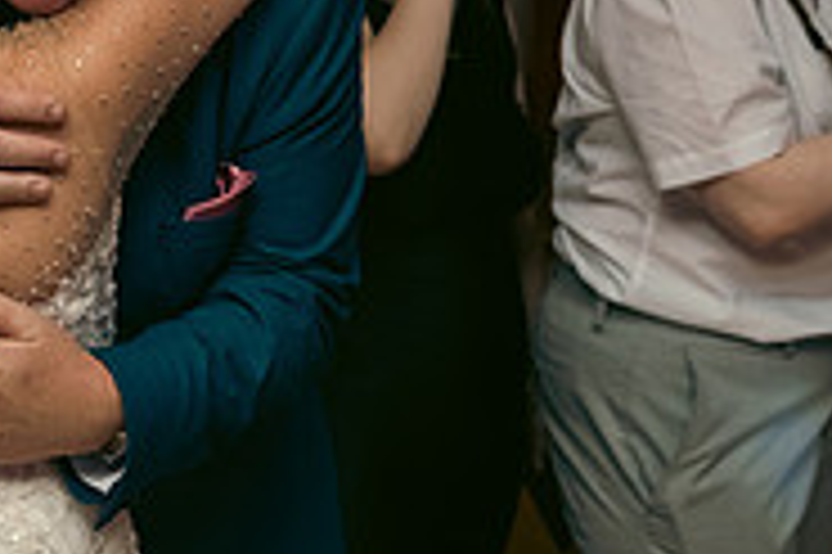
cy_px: -29
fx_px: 2609
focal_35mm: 113
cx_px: 58
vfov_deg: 11.9
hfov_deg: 17.8
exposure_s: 1/160
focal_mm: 36
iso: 800
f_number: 3.5
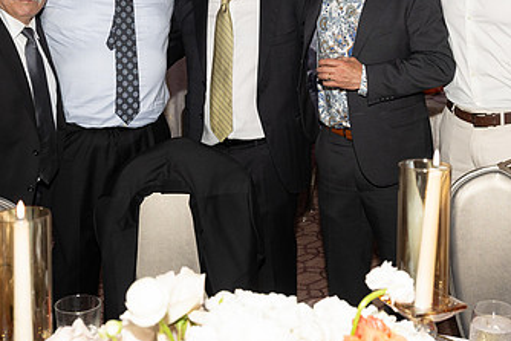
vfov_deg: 22.2
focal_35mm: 60
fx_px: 852
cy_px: 48
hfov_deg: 33.4
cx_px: 285
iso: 800
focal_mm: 34.5
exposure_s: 1/100
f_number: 5.6
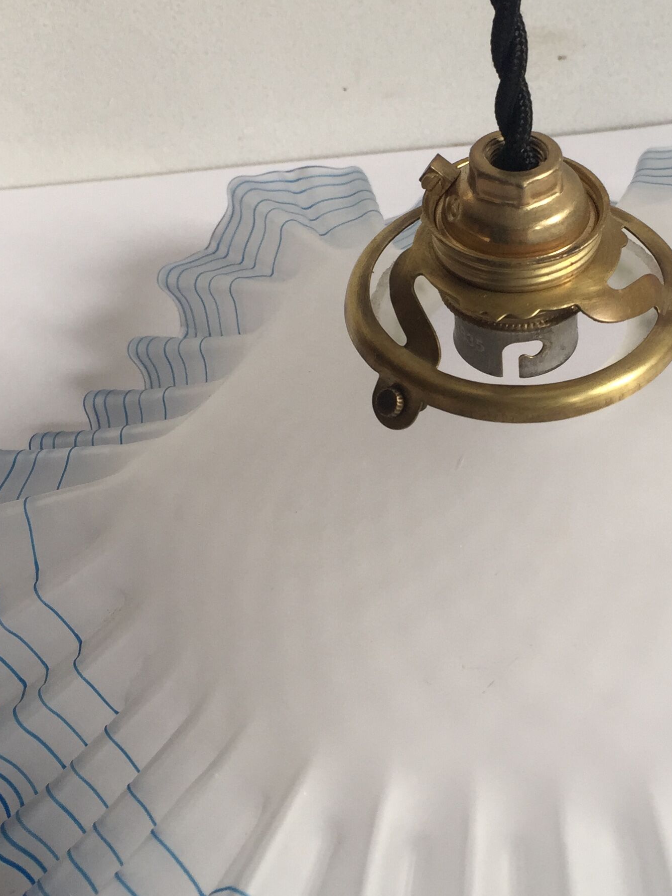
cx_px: 466
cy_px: 422
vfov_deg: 36.2
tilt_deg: -44.9
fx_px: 1372
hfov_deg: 27.3
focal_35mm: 53
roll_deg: +11.1
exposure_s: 1/100
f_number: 2.2
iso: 40
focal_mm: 4.15
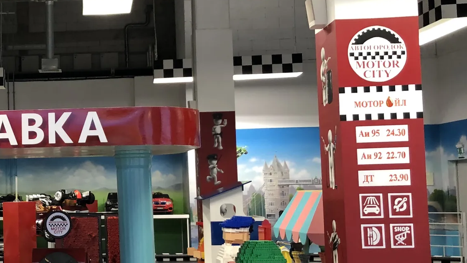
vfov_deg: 18.5
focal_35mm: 65
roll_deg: +1.3
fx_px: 805
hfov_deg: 30.3
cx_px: 11
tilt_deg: +3.1
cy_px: 149
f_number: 1.8
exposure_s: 1/17
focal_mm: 4
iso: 32
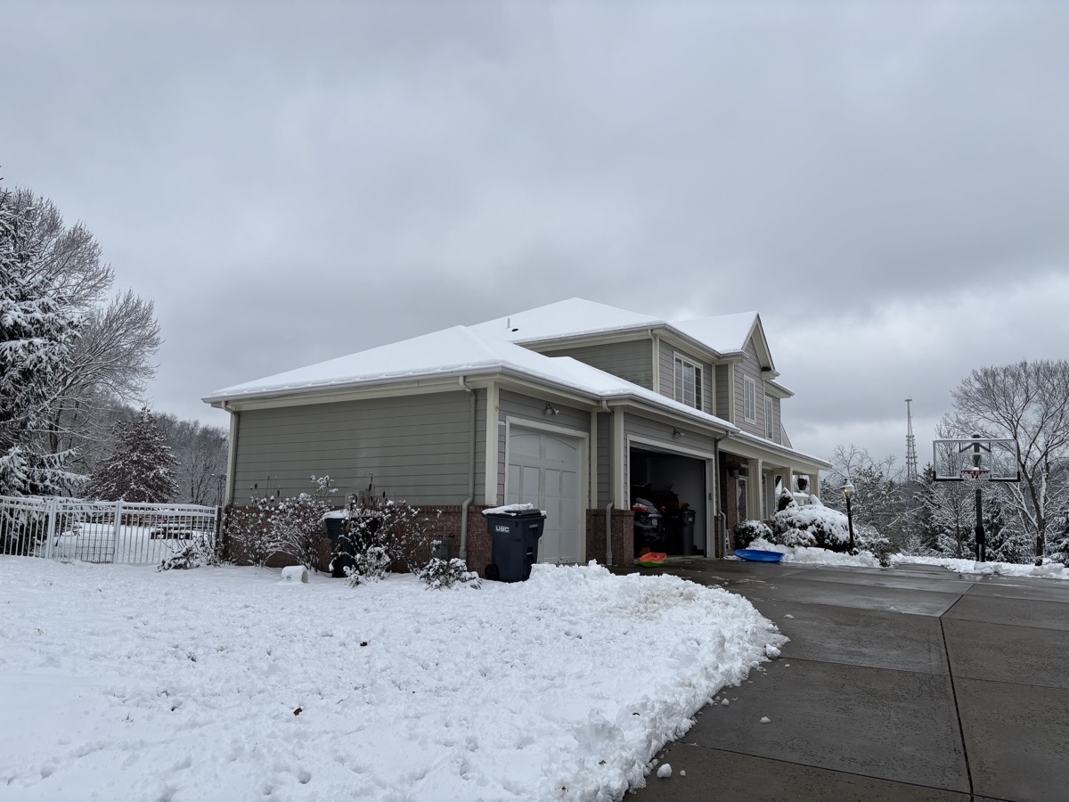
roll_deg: -1.2
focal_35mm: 26
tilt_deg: +8.0
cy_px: 401
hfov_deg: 67.3
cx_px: 534
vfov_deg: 53.1
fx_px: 803
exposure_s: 1/2710
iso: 50
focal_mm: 5.96
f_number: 1.6
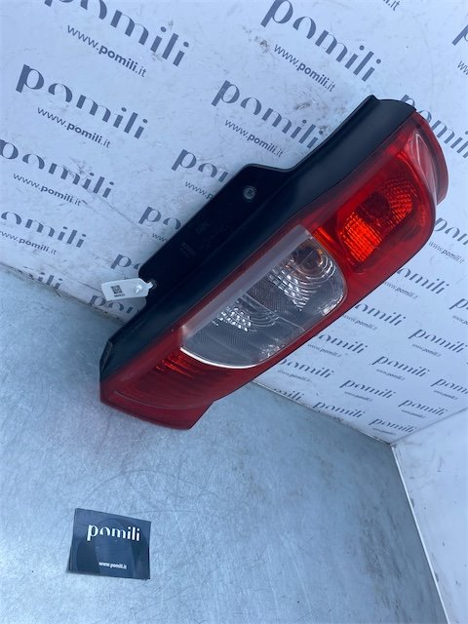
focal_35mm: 26
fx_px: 469
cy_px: 312
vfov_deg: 67.3
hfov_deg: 53.1
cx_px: 234
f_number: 1.8
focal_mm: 4.25
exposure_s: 1/793
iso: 32
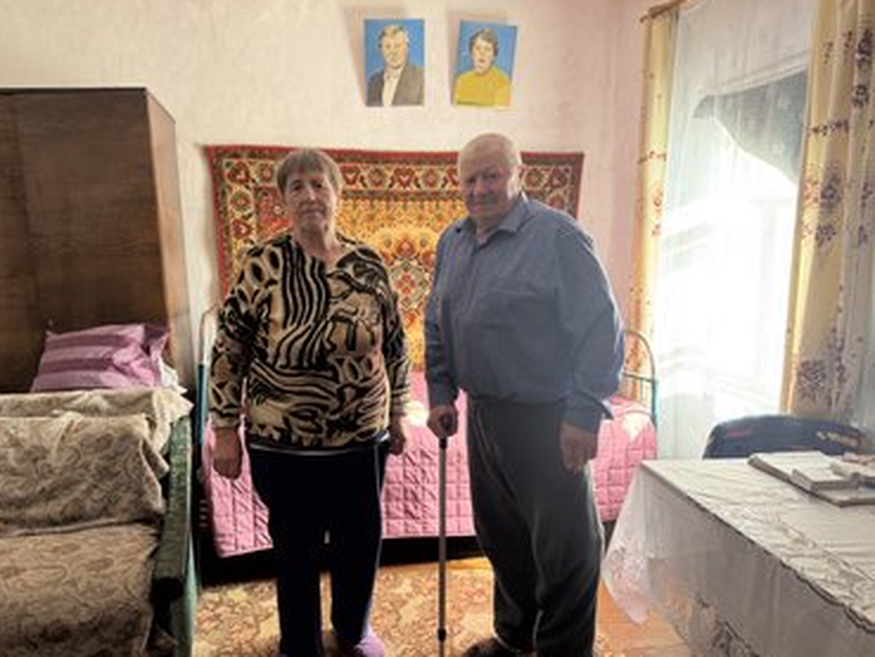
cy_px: 346
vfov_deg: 53.1
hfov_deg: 67.2
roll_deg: +0.6
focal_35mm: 26
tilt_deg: -9.3
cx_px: 403
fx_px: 657
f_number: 1.78
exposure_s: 1/121
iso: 160
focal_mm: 6.76
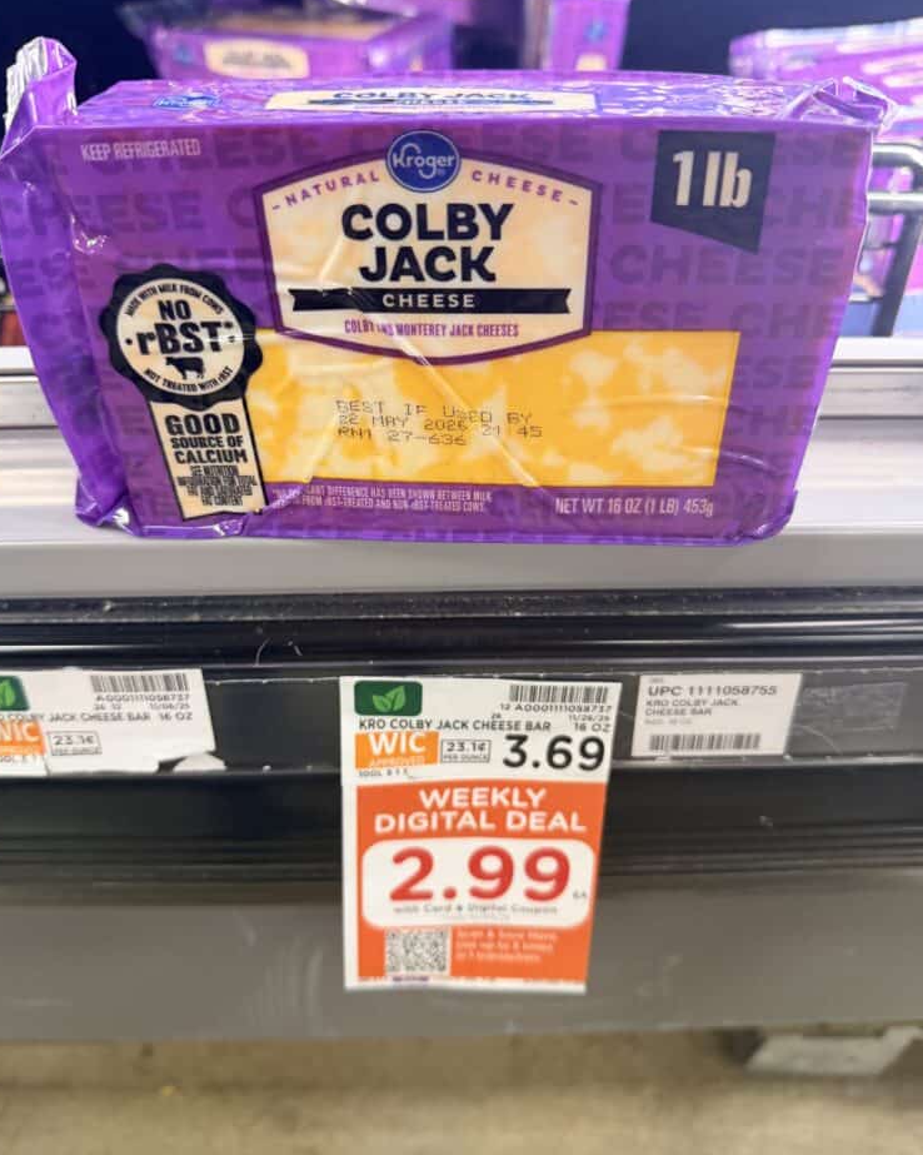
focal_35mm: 26
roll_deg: +0.1
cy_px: 536
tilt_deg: -39.3
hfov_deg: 54.9
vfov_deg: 66.0
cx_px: 463
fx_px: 888
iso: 160
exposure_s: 1/44
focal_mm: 6.76
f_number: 1.78
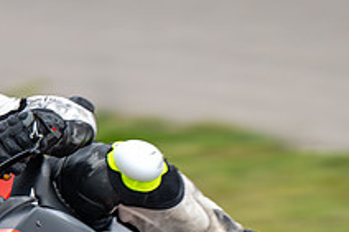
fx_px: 15896
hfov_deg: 1.3
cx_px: 10
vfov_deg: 0.8
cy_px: 285
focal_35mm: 1641
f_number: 8
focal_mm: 600
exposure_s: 1/160
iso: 125
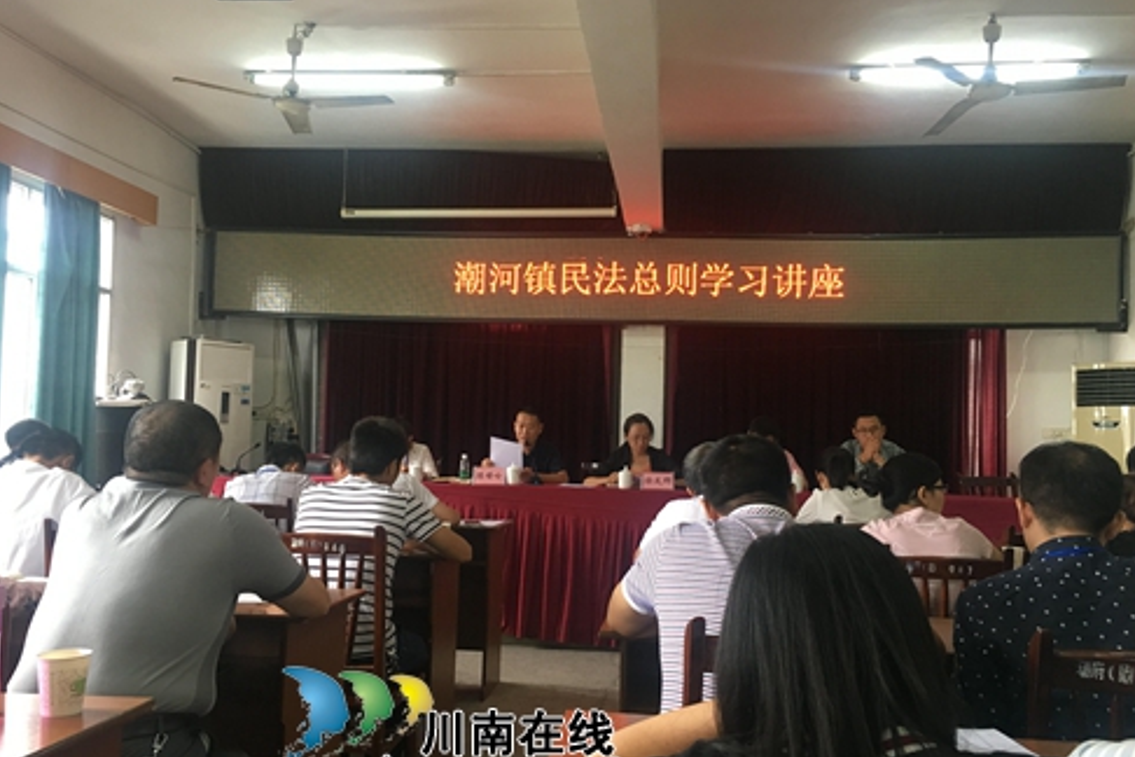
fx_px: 977
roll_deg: -1.6
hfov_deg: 60.3
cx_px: 582
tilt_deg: +2.6
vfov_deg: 42.3
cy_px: 396
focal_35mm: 31
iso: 125
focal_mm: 4.15
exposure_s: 1/33
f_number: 2.2
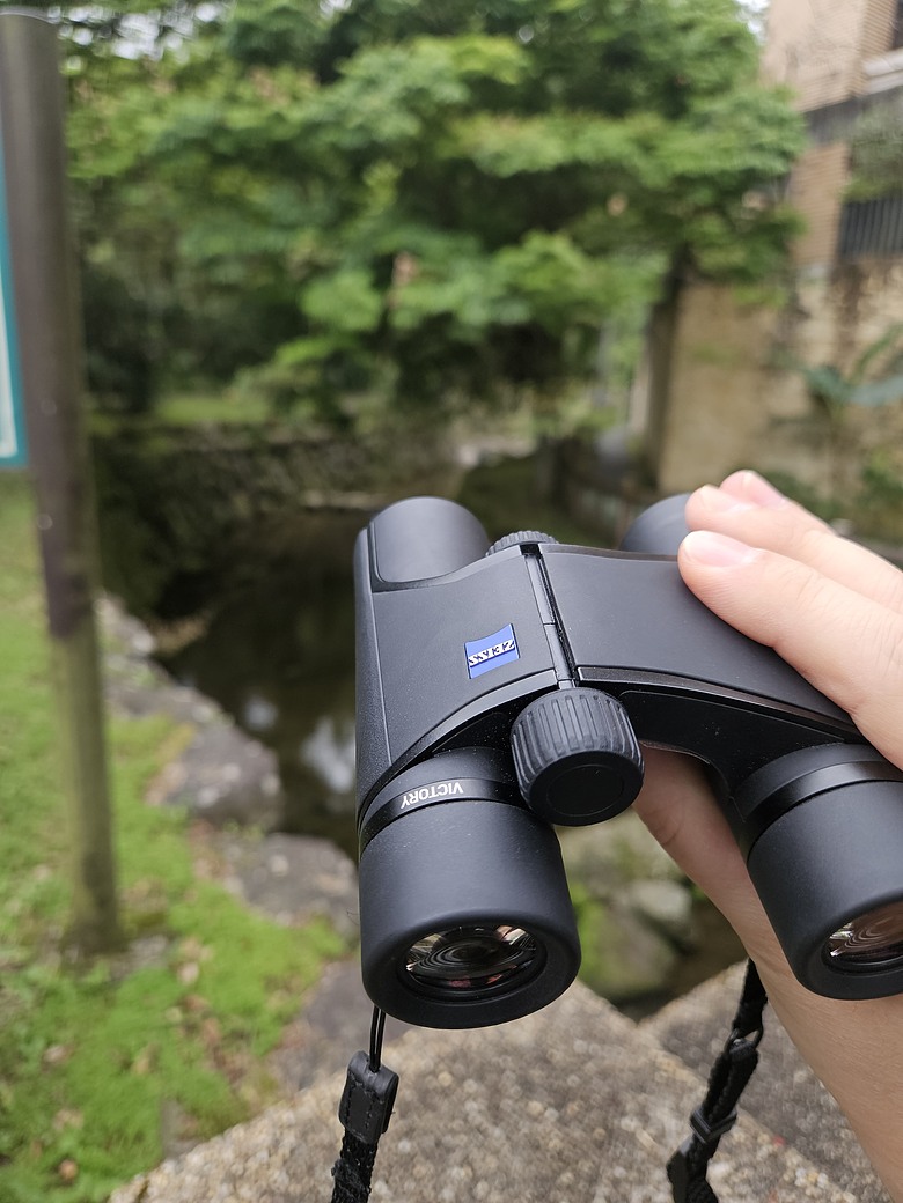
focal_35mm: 23
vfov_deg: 73.9
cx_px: 452
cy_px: 602
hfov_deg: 58.9
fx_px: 800
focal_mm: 5.4
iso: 160
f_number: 1.8
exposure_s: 1/207
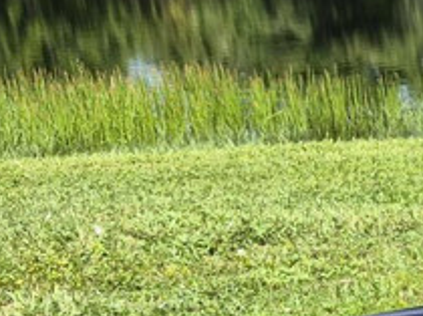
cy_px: 397
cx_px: 938
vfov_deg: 12.3
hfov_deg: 13.5
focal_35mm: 117
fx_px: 1428
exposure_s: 1/3416
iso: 80
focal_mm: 5.4
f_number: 1.8
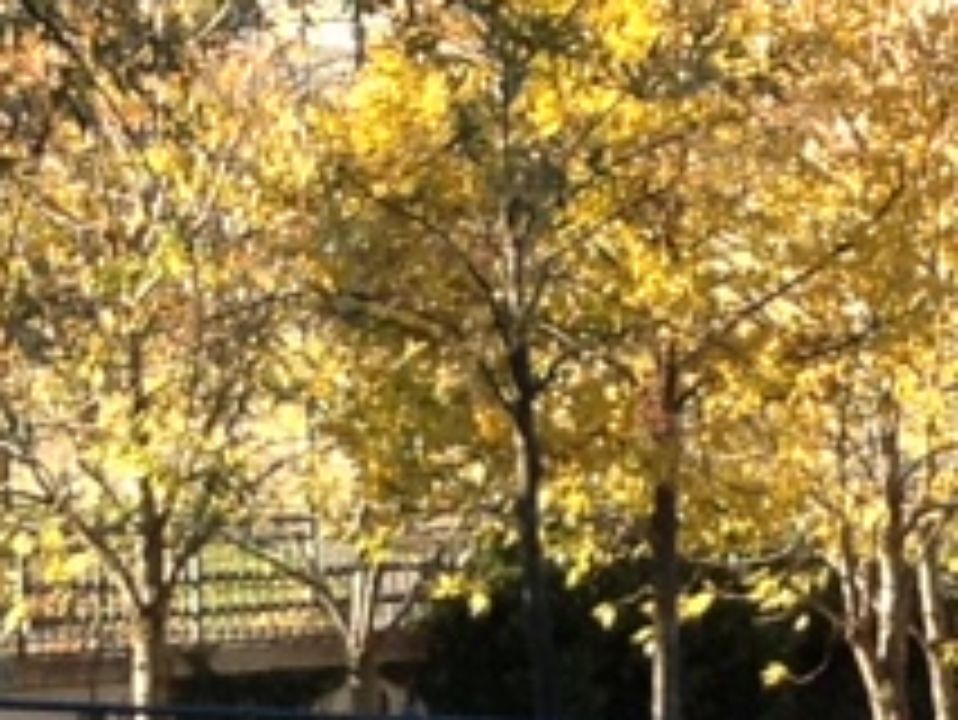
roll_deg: -0.7
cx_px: 1205
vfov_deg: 5.5
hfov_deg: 7.3
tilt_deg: -2.7
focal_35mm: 268
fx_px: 7421
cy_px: 1310
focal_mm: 4.28
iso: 50
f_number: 2.4
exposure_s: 1/264
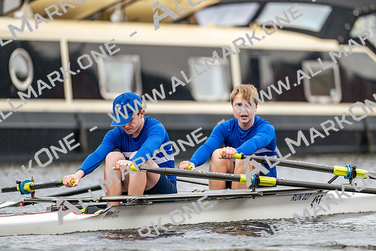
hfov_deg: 5.2
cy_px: 126
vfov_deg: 3.4
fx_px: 4179
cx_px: 188
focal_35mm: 400
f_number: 4.5
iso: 5000
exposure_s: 1/2000
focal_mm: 400
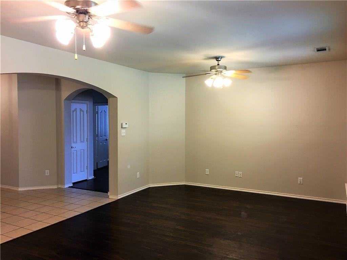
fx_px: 291
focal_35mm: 29
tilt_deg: -1.3
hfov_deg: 61.7
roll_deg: +0.2
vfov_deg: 48.2
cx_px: 174
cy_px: 130
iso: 50
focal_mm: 4.15
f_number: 2.2
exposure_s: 1/15
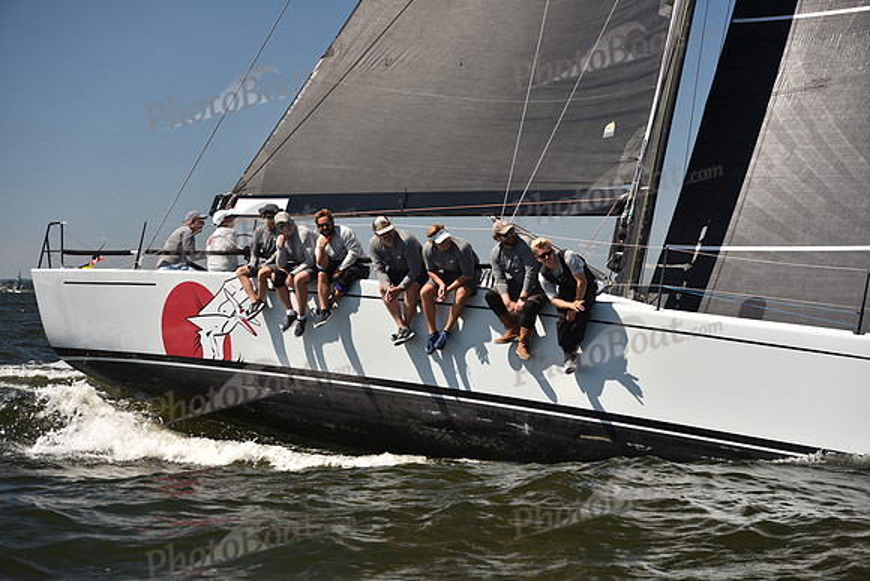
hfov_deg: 28.8
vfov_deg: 19.5
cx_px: 435
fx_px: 1692
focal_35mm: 70
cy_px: 290
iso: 250
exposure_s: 1/1000
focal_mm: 70
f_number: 4
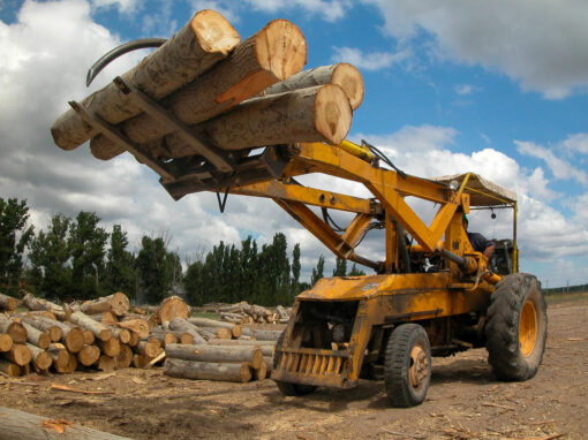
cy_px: 220
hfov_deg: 60.0
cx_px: 294
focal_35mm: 30
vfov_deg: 46.8
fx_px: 509
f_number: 7.1
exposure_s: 1/451
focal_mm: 7.7
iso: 100
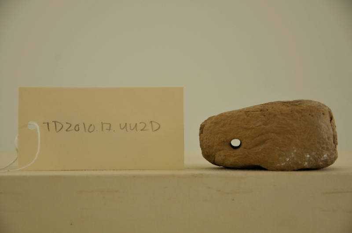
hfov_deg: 20.0
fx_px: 996
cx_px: 176
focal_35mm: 102
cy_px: 116
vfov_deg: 13.4
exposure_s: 1/50
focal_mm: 68
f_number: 5.6
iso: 200
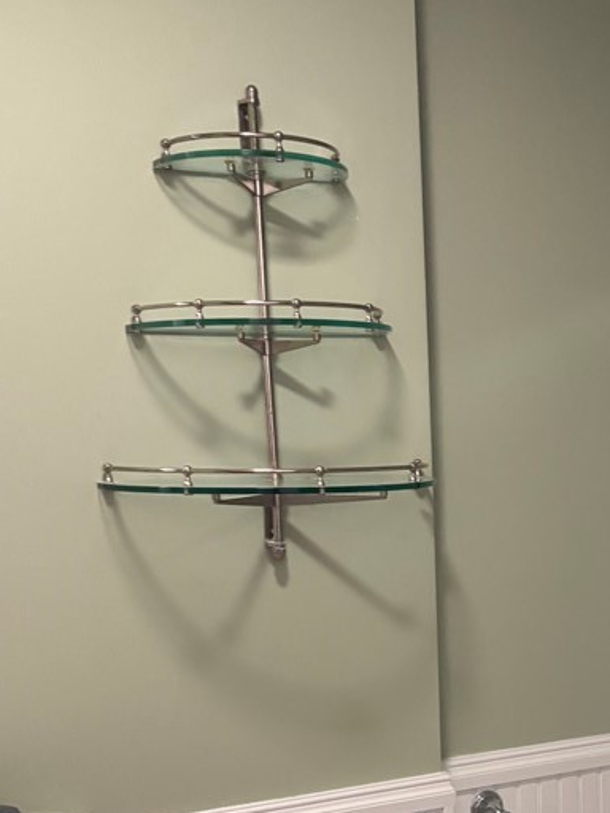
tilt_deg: -10.8
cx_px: 539
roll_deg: -0.5
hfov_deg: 27.1
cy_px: 656
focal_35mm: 52
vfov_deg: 35.6
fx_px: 1222
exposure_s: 1/60
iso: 500
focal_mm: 5.96
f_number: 1.6
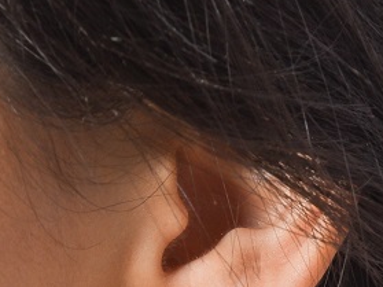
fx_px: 5497
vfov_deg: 3.0
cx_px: 198
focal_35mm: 497
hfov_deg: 4.0
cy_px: 634
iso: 400
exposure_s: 1/125
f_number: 13
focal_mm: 120
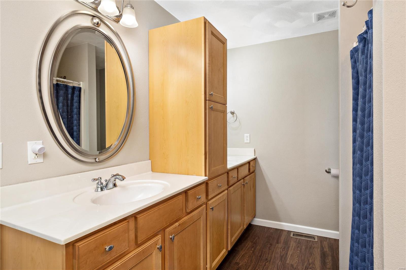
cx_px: 203
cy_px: 135
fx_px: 225
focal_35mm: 20
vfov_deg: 61.9
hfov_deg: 84.0
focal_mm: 10
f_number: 8
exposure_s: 1/3
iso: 400
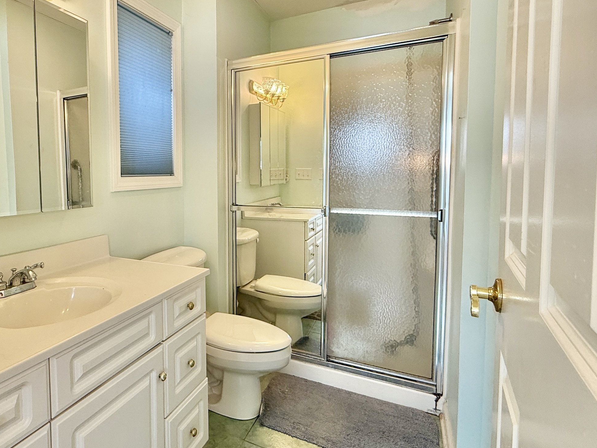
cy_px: 198
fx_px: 379
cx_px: 192
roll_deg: +0.5
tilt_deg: -2.8
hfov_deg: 73.7
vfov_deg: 60.9
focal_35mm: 22
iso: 160
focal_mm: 2.22
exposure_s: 1/120
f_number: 2.2
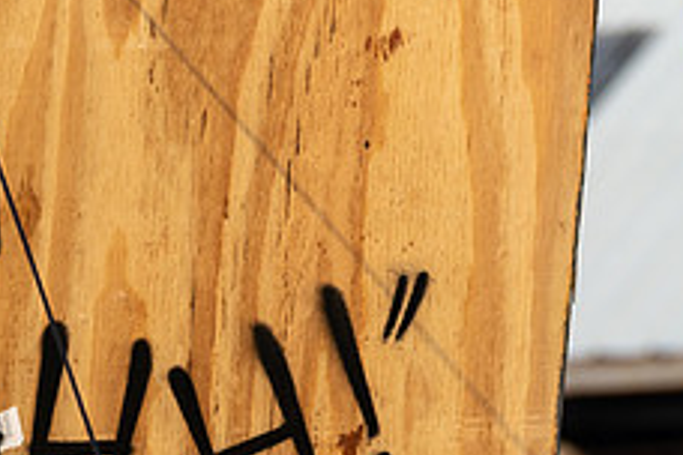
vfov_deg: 2.9
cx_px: -129
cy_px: 555
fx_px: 8840
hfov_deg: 4.4
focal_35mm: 466
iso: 200
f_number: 6.3
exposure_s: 1/640
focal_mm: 122
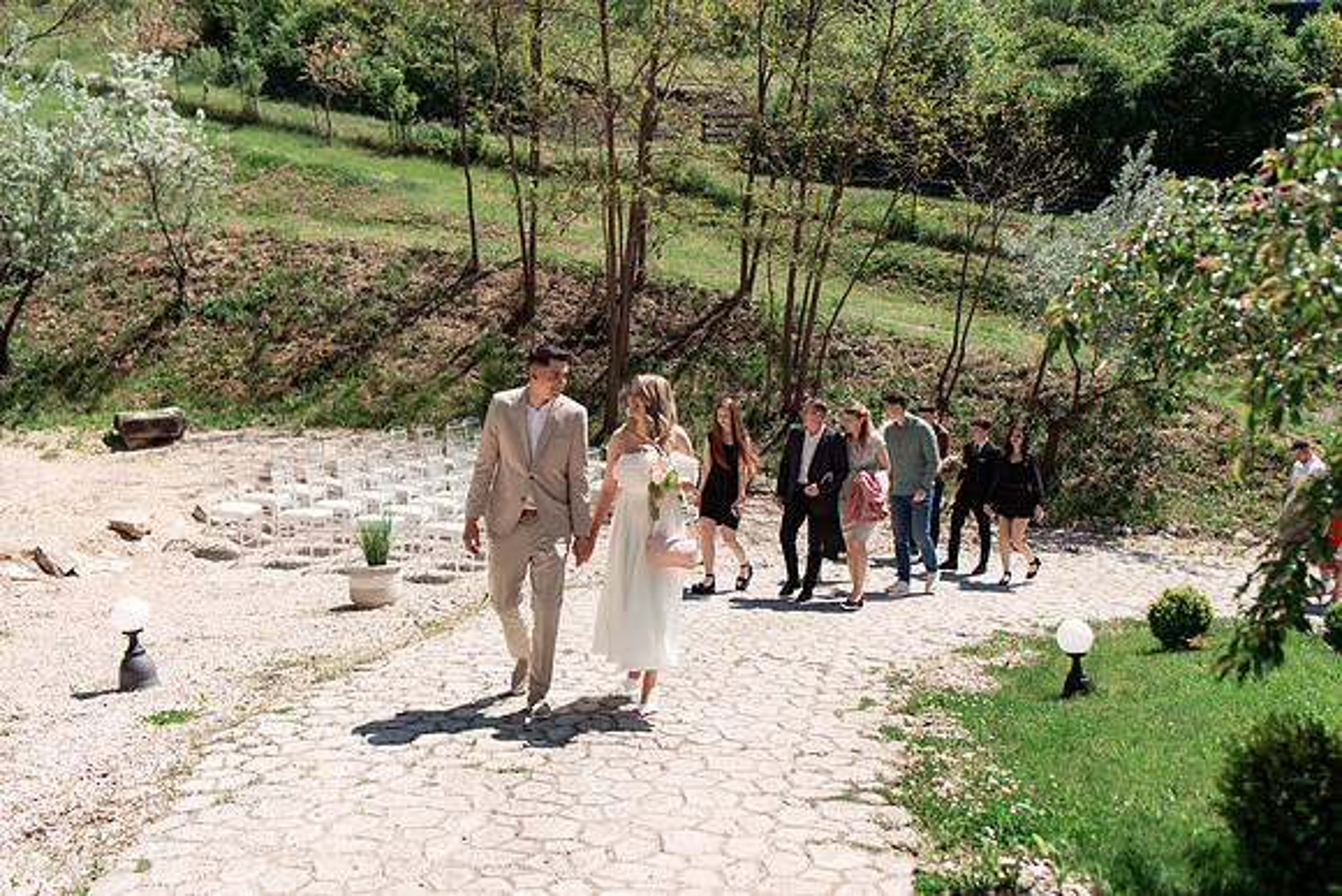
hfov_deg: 54.4
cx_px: 671
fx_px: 1305
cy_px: 448
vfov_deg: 37.9
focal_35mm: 35
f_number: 3.2
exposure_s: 1/1000
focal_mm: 35
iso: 125
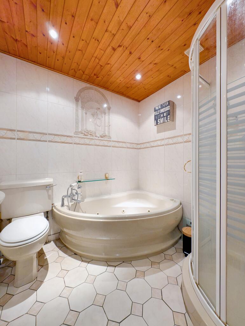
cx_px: 122
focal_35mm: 12
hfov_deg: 94.6
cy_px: 163
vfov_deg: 110.5
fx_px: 113
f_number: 1.9
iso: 88
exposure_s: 1/33
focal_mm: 2.2
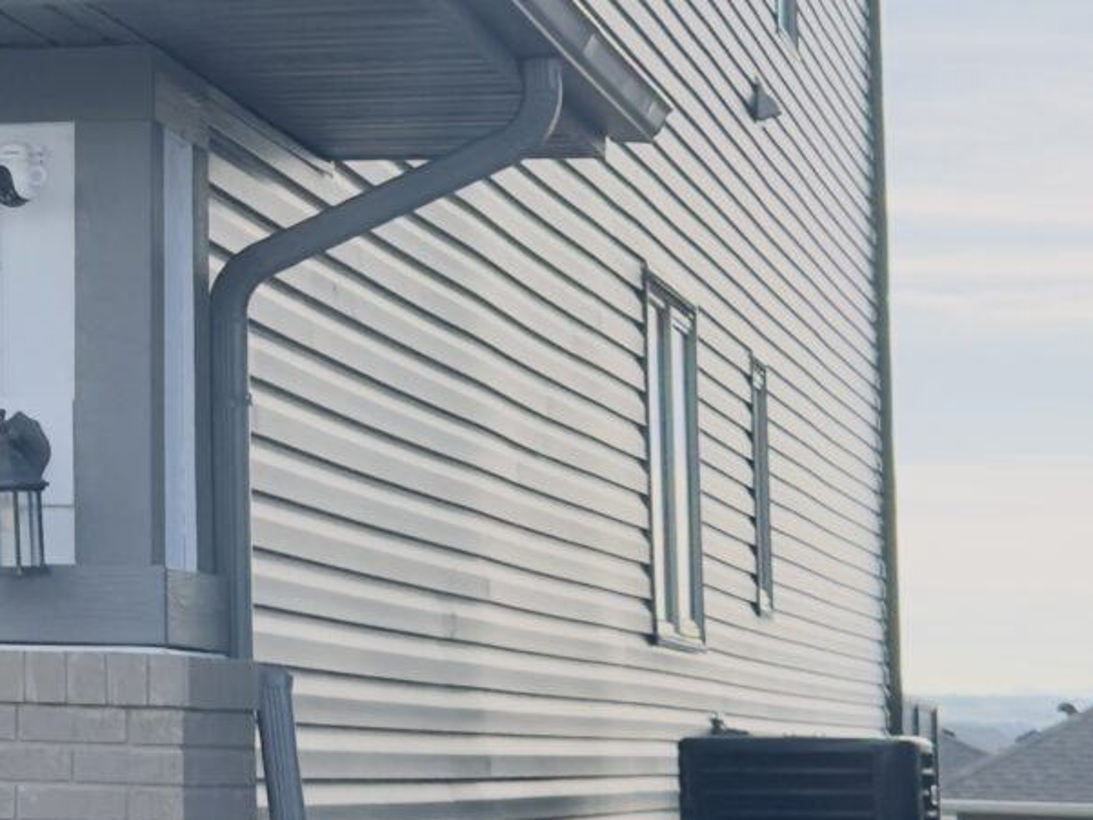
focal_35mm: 149
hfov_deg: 12.5
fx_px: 4706
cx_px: -629
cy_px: 29
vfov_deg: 9.9
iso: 100
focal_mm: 6.76
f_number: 1.78
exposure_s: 1/2232
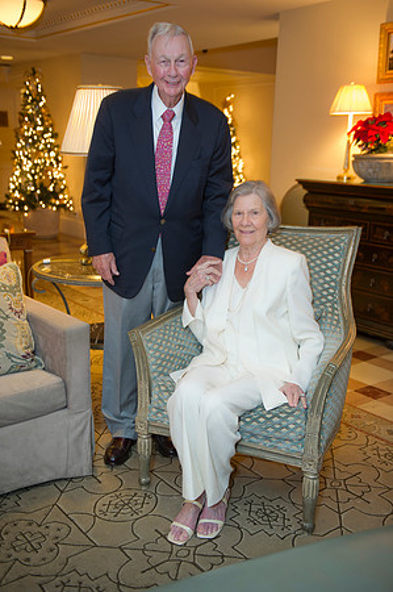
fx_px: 624
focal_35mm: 38
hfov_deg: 35.0
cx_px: 196
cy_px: 296
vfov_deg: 50.7
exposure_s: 1/40
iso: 1250
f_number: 2.8
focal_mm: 38
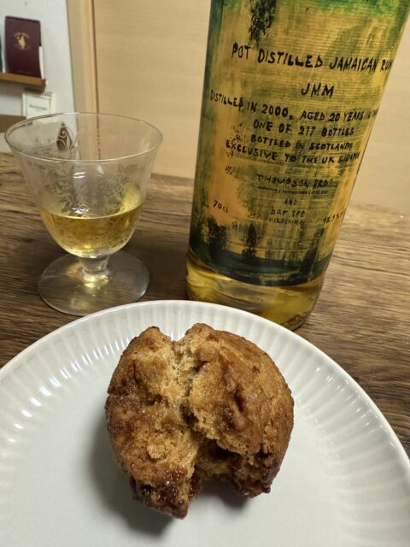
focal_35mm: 24
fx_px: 379
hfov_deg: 56.8
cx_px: 205
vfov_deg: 71.6
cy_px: 274
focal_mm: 2.22
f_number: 2.2
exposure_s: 1/60
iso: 500
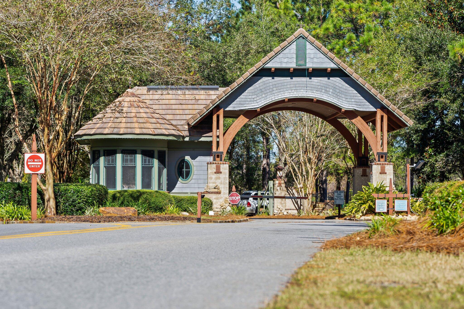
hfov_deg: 17.8
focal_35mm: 115
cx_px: 232
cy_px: 154
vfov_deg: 11.9
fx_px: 1482
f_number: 8
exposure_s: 1/400
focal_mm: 115
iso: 100
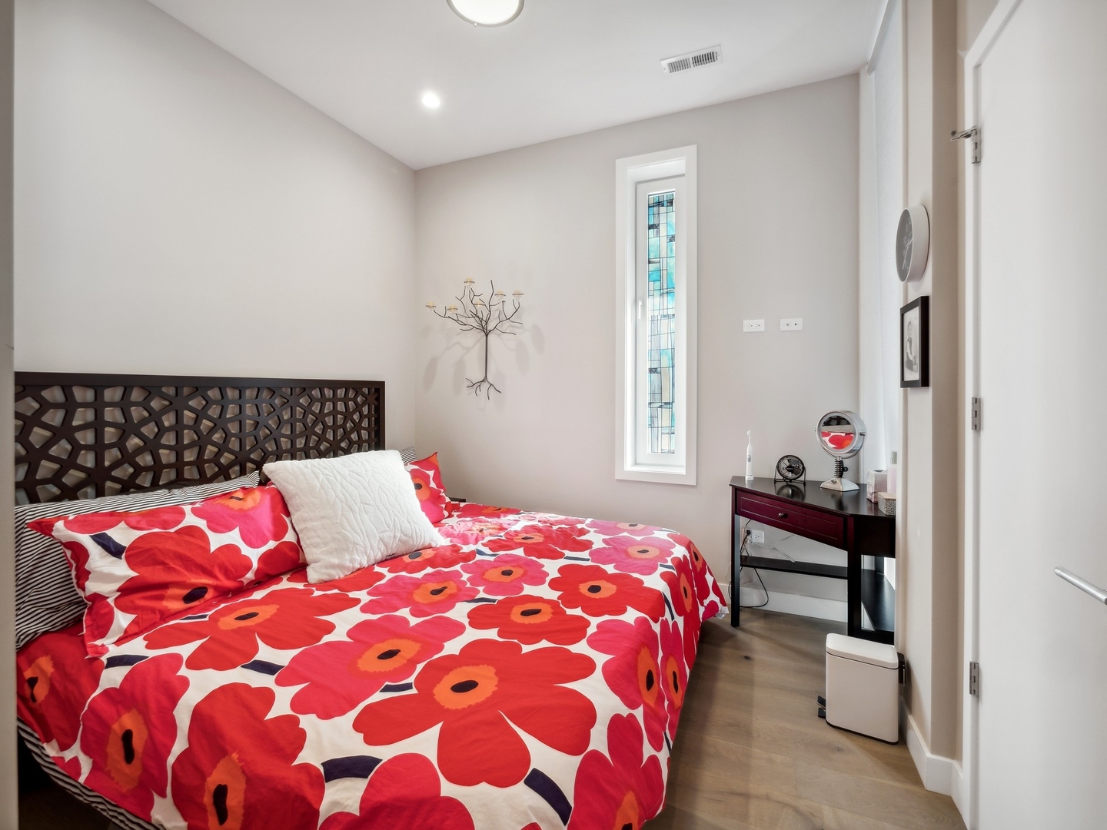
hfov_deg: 102.1
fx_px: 448
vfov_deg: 85.7
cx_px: 554
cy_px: 415
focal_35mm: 14
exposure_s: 1/3.33
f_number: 8
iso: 200
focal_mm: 7
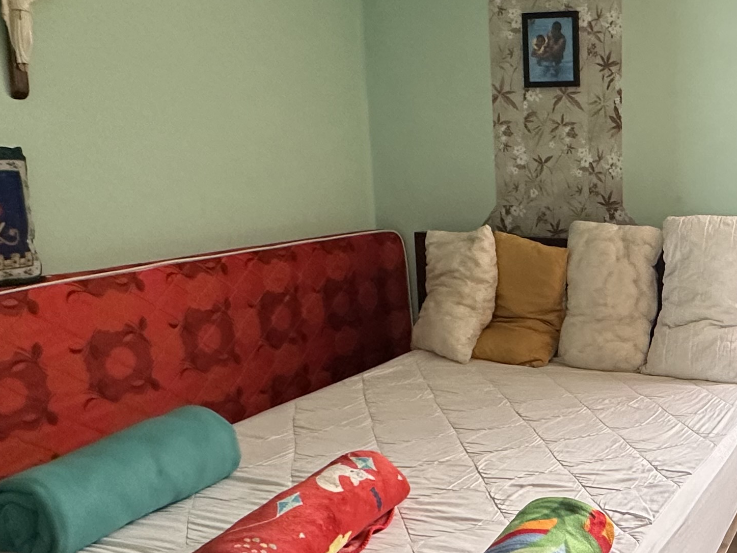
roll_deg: -0.5
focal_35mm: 39
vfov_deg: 36.8
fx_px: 831
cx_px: 654
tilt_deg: -11.3
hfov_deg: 43.9
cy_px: 300
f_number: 2.2
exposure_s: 1/98
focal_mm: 2.22
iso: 320
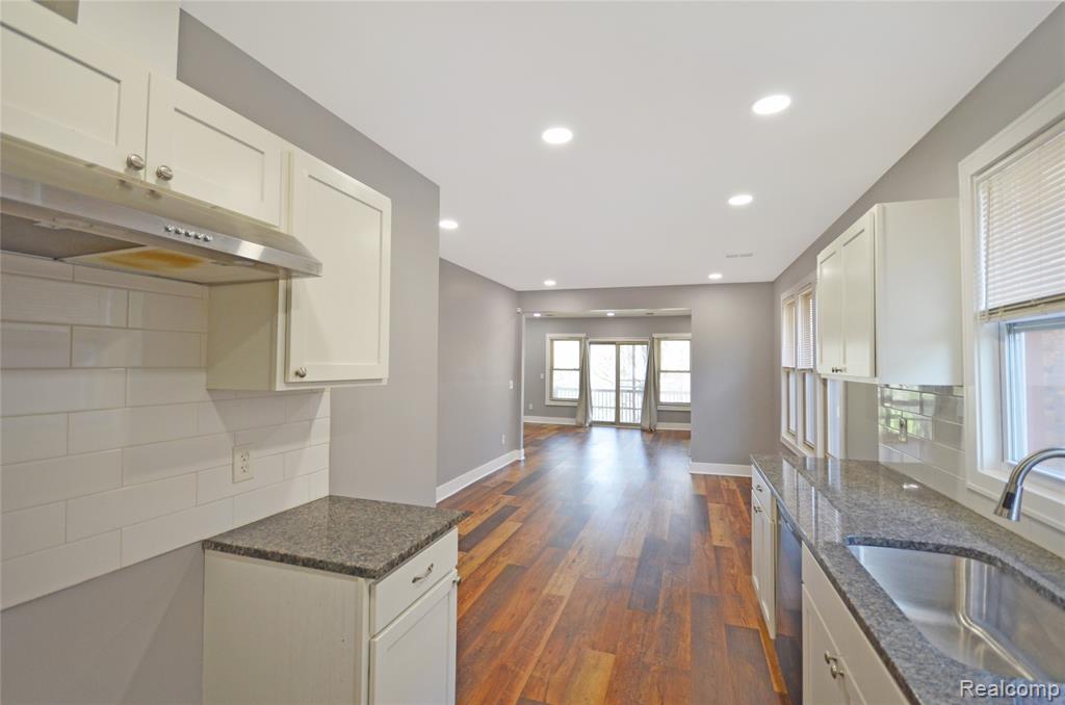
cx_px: 532
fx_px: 443
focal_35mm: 15
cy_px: 352
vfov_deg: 77.1
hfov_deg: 100.5
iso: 400
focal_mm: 10
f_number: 4.5
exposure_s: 1/80
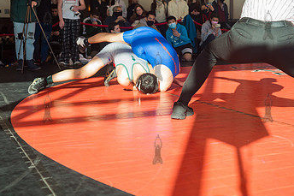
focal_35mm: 59
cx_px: 157
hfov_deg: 33.9
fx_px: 482
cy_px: 66
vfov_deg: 22.9
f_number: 3.5
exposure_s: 1/400
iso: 400
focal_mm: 35
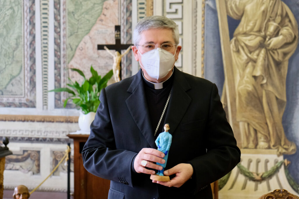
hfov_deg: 25.7
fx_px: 656
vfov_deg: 17.3
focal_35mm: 79
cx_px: 150
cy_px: 100
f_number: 4
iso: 2500
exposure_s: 1/30
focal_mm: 52.7
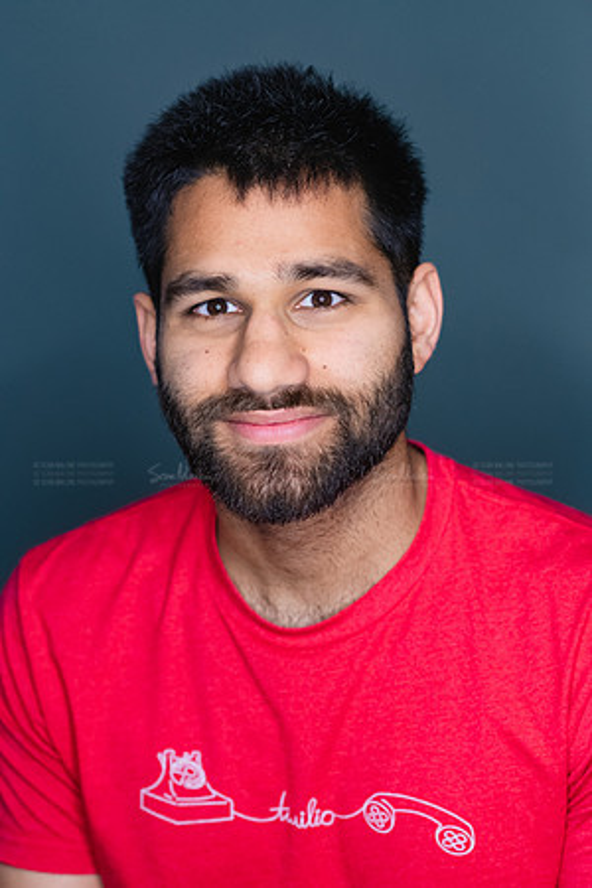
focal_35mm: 85
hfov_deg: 16.1
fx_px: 2097
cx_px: 296
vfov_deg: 23.9
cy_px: 444
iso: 2000
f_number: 3.5
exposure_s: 1/250
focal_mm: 85
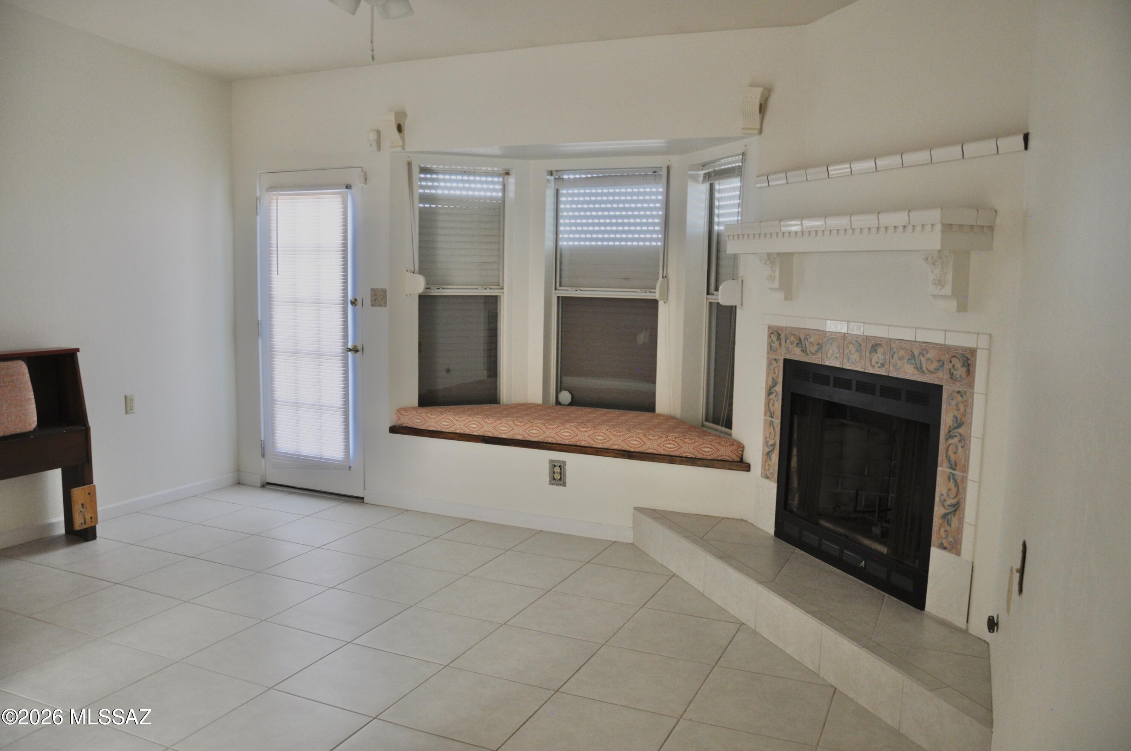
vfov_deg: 47.8
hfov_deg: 67.4
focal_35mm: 27
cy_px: 376
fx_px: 847
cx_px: 566
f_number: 4
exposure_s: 1/15
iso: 640
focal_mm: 18
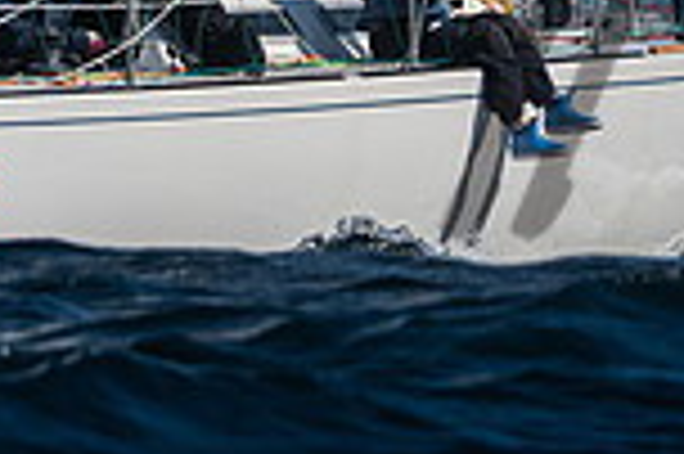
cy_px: -598
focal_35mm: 981
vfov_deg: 1.4
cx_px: 61
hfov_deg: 2.1
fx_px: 18619
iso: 400
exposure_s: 1/8000
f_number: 5
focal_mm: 190
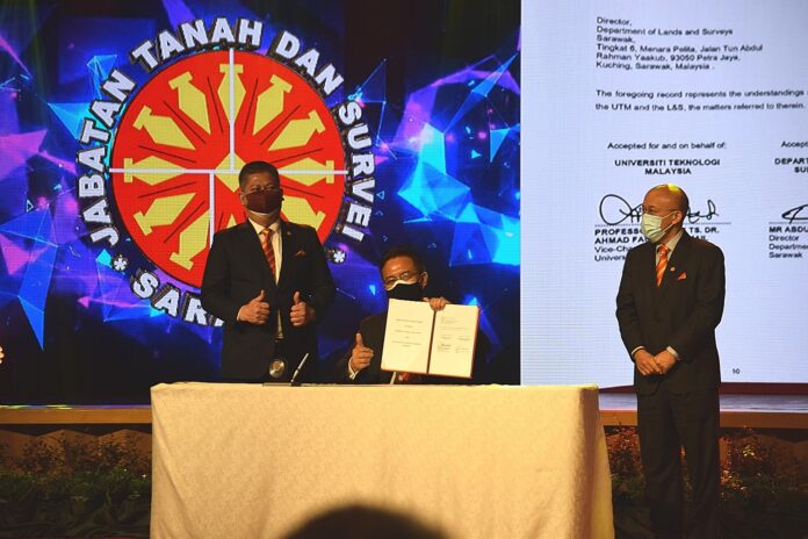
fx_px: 4376
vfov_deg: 7.0
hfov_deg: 10.5
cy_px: 270
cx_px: 404
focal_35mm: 195
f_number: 4.8
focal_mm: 130
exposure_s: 1/250
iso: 560
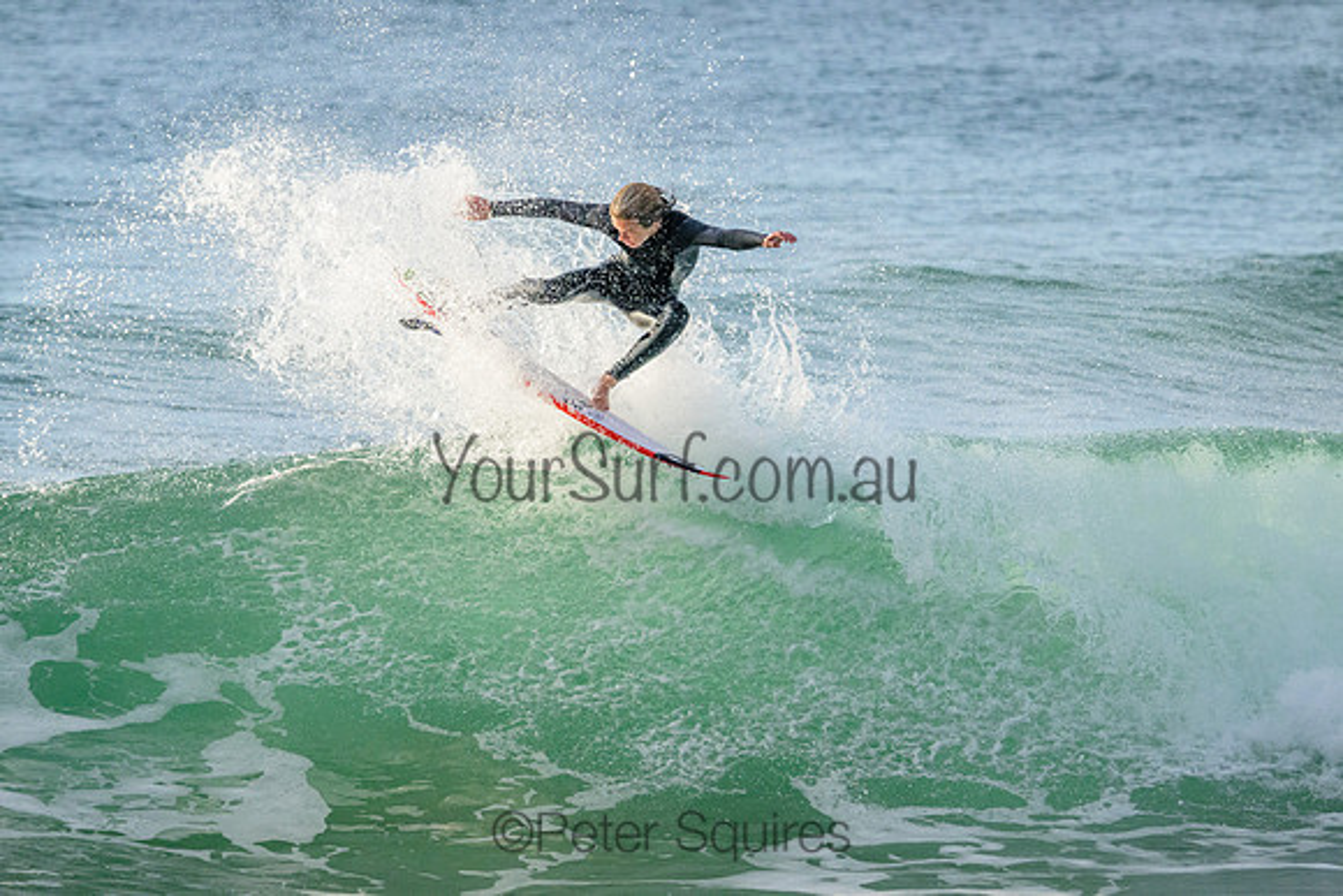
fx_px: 18283
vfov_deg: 2.8
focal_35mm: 490
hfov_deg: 4.2
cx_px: 672
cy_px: 448
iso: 3600
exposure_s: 1/1250
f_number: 11
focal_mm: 490
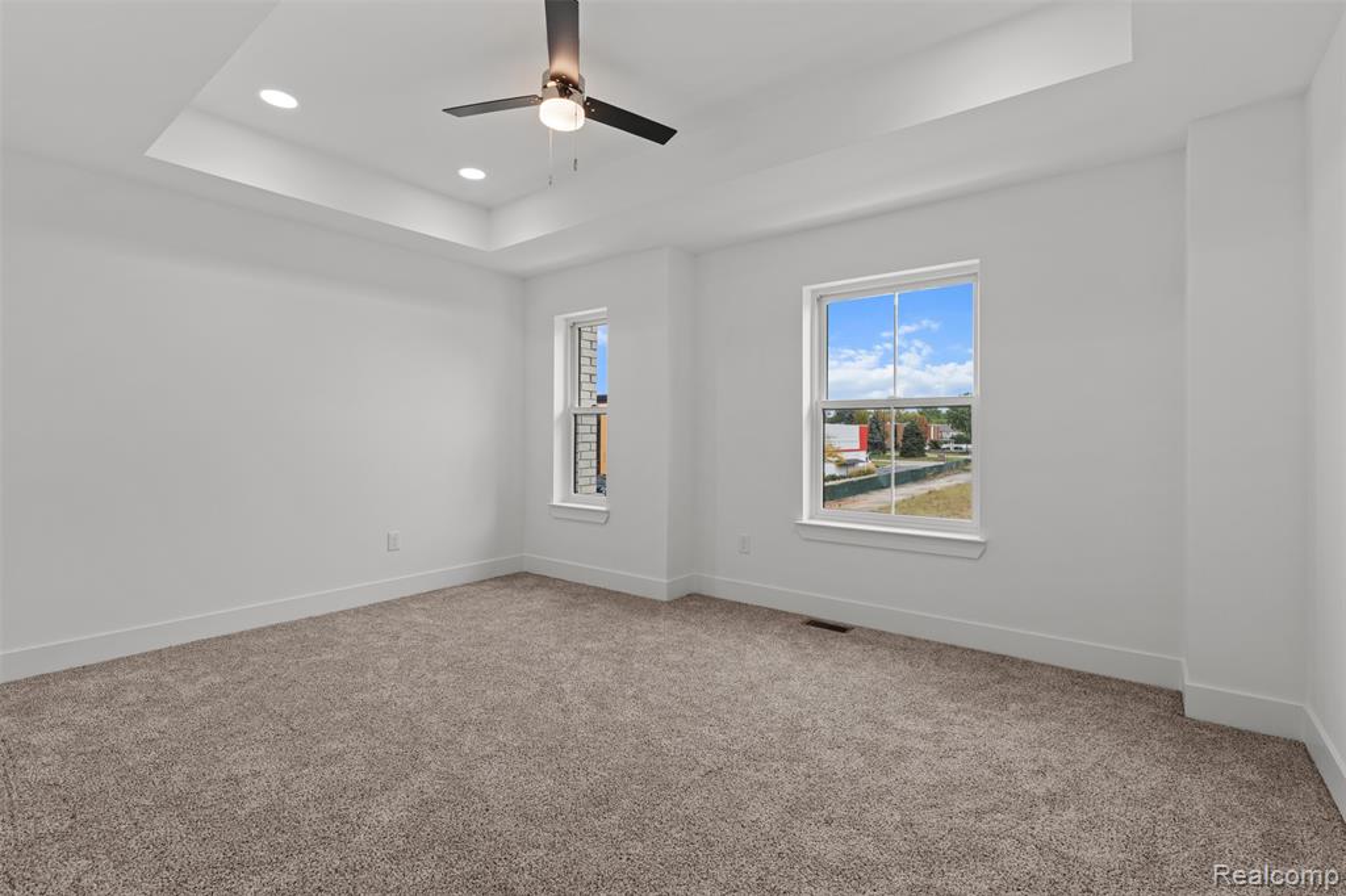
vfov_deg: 73.7
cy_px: 448
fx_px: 598
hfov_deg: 96.8
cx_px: 673
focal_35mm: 16
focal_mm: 16
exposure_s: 1/8
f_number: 8
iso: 400
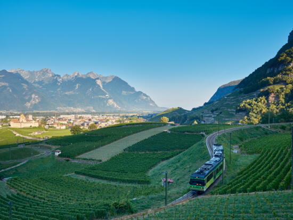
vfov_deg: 43.0
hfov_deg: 55.3
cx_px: 146
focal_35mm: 33
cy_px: 110
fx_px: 279
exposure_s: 1/125
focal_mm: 41.1
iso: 320
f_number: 11
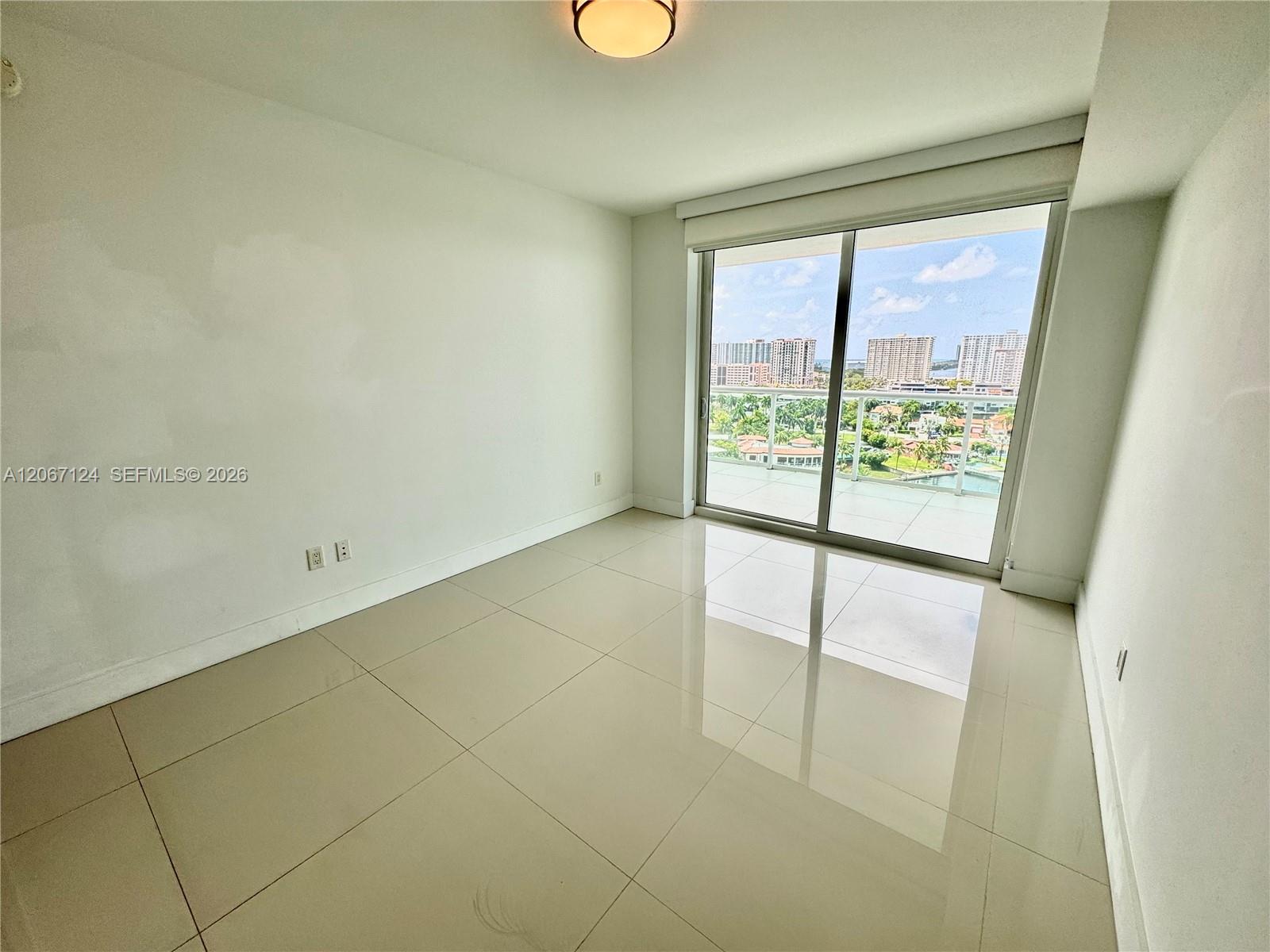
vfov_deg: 85.7
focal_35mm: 14
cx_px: 635
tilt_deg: -12.8
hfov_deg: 102.1
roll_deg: +0.1
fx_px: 514
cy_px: 476
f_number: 2.2
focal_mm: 2.22
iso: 40
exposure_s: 1/341
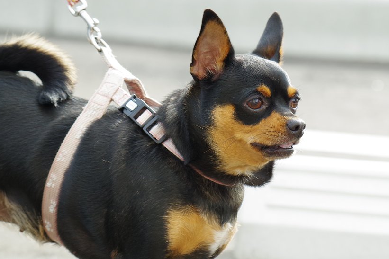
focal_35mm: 374
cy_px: 141
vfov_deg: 3.7
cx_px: 231
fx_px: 4040
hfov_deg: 5.5
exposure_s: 1/320
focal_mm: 200
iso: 800
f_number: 8
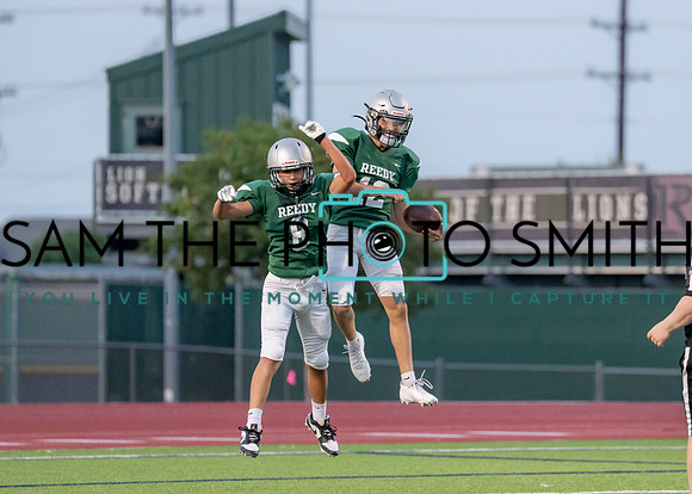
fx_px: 7215
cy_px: 224
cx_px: 398
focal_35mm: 367
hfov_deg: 5.5
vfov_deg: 3.9
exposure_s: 1/1000
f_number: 2.8
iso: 800
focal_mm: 200
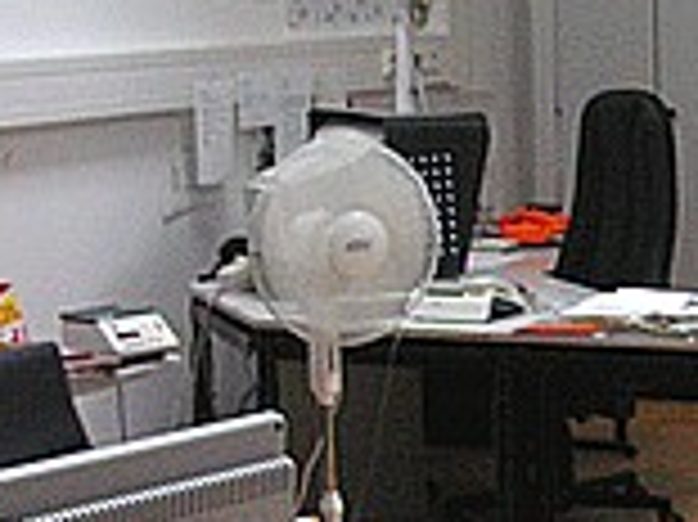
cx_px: 698
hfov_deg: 17.5
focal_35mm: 110
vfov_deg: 13.2
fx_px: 2216
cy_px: 551
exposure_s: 1/45
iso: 125
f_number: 2.8
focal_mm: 6.1
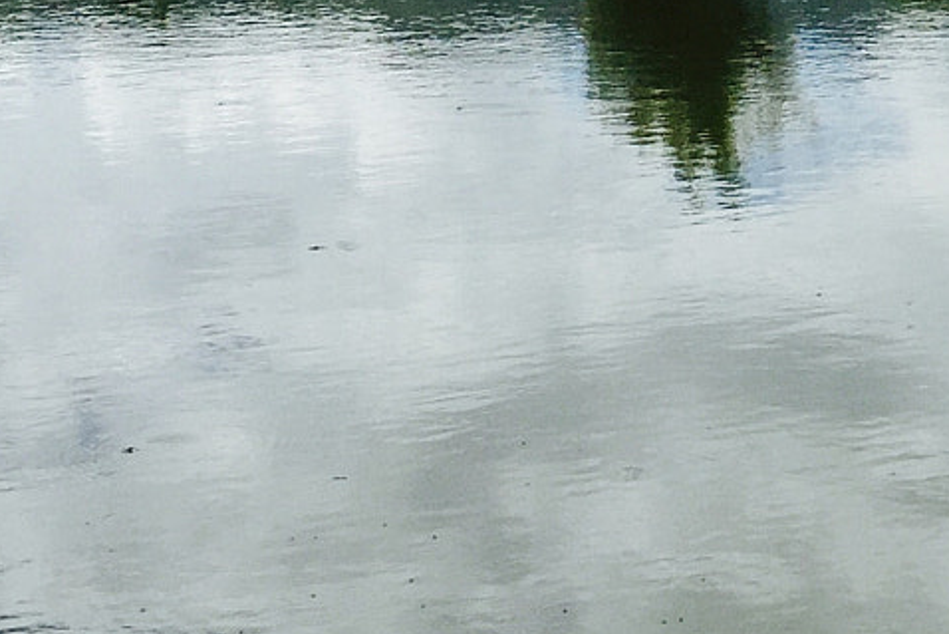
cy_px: -171
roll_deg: -0.5
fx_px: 2663
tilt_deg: -0.9
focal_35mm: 101
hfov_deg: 19.5
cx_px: 975
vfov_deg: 13.1
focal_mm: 4.15
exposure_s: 1/3597
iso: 32
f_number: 2.2
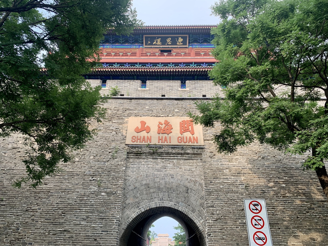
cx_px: 164
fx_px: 246
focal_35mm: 26
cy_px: 123
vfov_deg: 53.1
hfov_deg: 67.3
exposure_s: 1/297
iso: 25
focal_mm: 4.25
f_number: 1.8
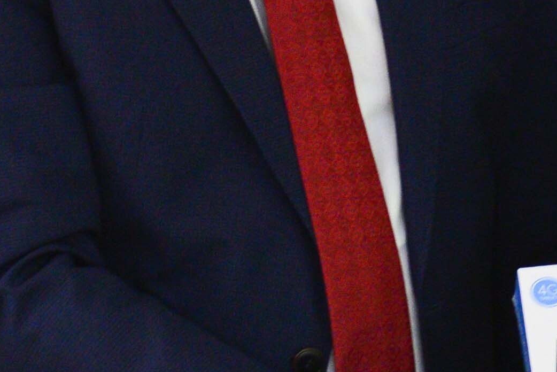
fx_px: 5248
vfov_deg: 4.0
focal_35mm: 339
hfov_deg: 6.0
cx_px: 646
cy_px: -90
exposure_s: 1/100
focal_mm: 48
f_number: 3.2
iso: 2500
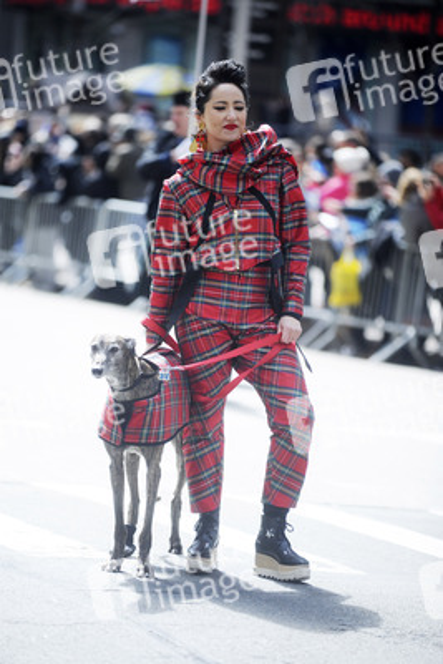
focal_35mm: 185
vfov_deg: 11.1
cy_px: 332
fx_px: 3412
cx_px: 222
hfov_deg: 7.4
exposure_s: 1/1600
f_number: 9
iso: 400
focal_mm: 185
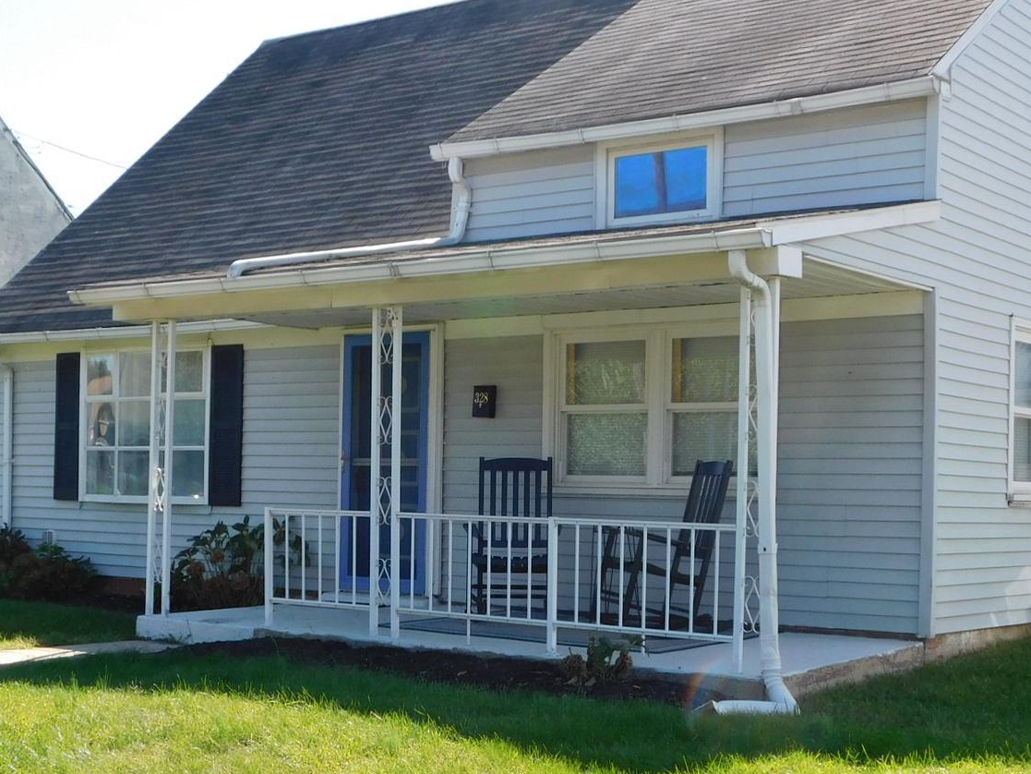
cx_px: 435
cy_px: 471
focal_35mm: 55
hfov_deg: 34.9
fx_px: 1638
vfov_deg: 26.5
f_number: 3.2
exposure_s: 1/500
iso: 125
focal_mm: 5.3
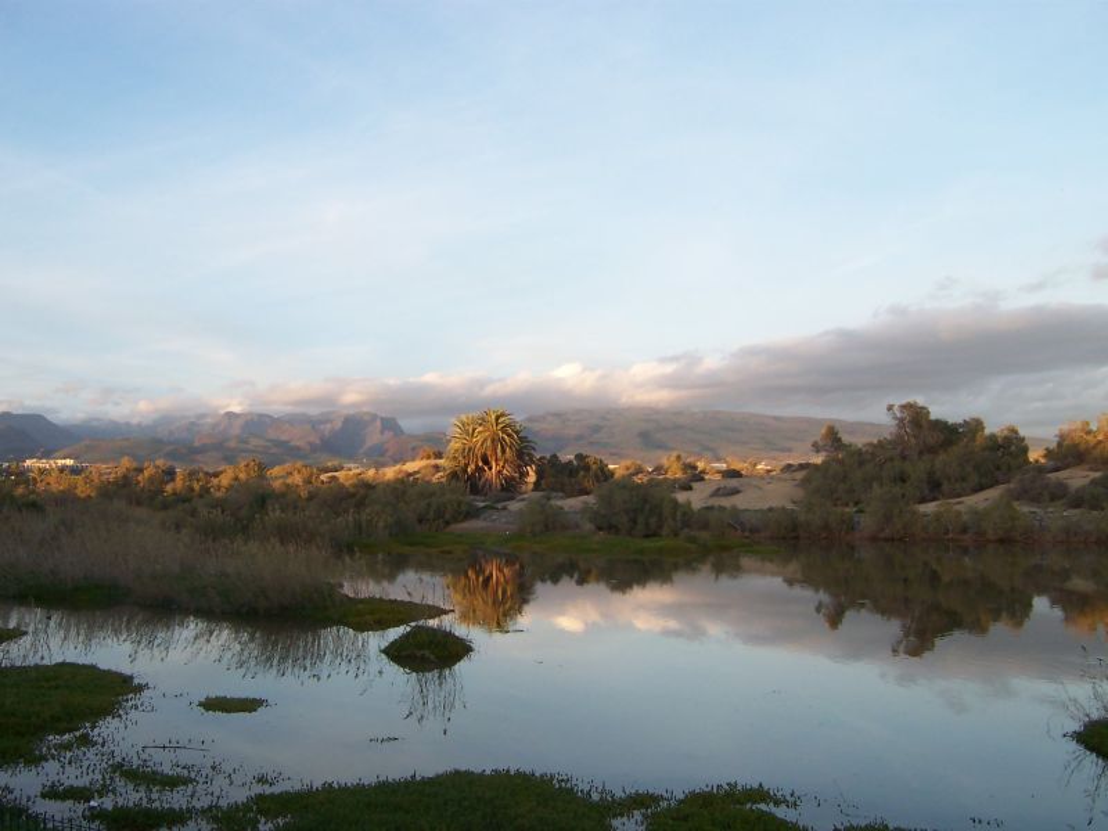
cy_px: 416
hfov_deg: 51.4
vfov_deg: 39.7
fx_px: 1152
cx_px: 554
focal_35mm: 36
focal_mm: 5.6
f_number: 3.4
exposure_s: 1/180
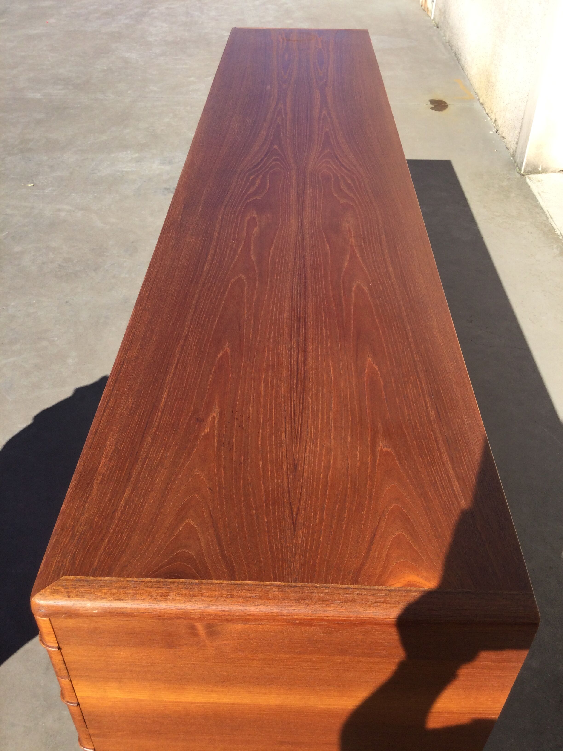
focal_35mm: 31
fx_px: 672
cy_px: 376
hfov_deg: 45.4
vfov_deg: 58.4
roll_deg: -1.3
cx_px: 282
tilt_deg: -38.9
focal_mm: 3.3
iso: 25
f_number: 2.4
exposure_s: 1/741
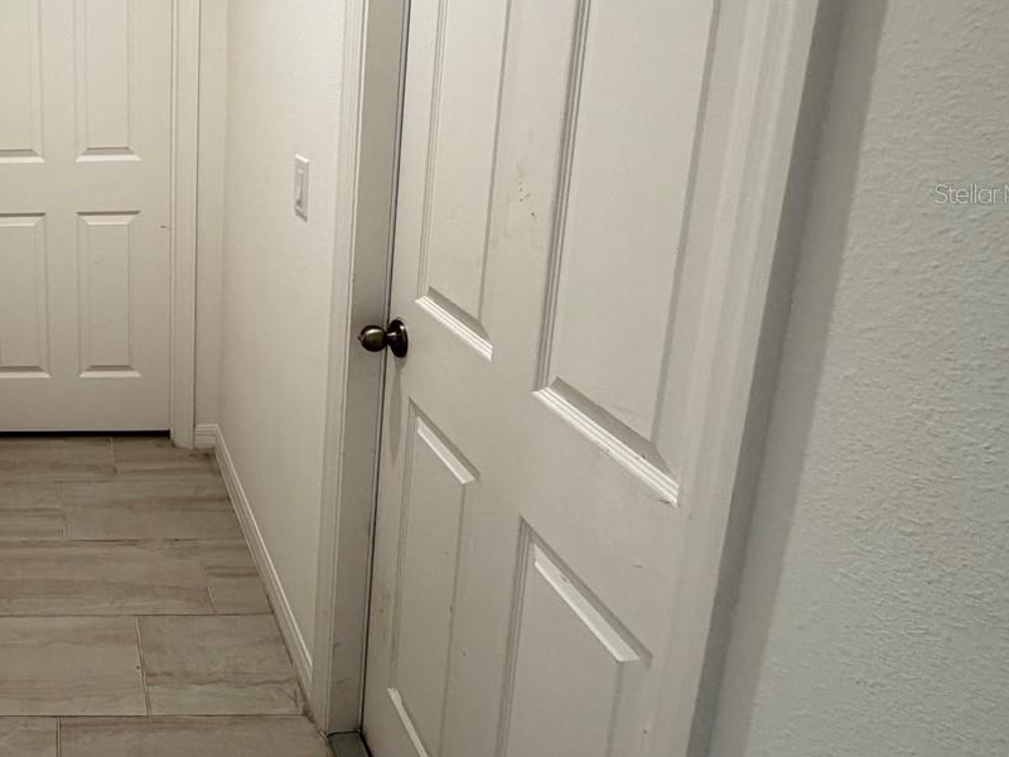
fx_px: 816
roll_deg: +2.0
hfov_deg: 52.9
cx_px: 44
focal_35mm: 28
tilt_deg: -11.7
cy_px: 193
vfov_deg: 47.9
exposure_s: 1/60
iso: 200
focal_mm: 2.22
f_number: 2.2
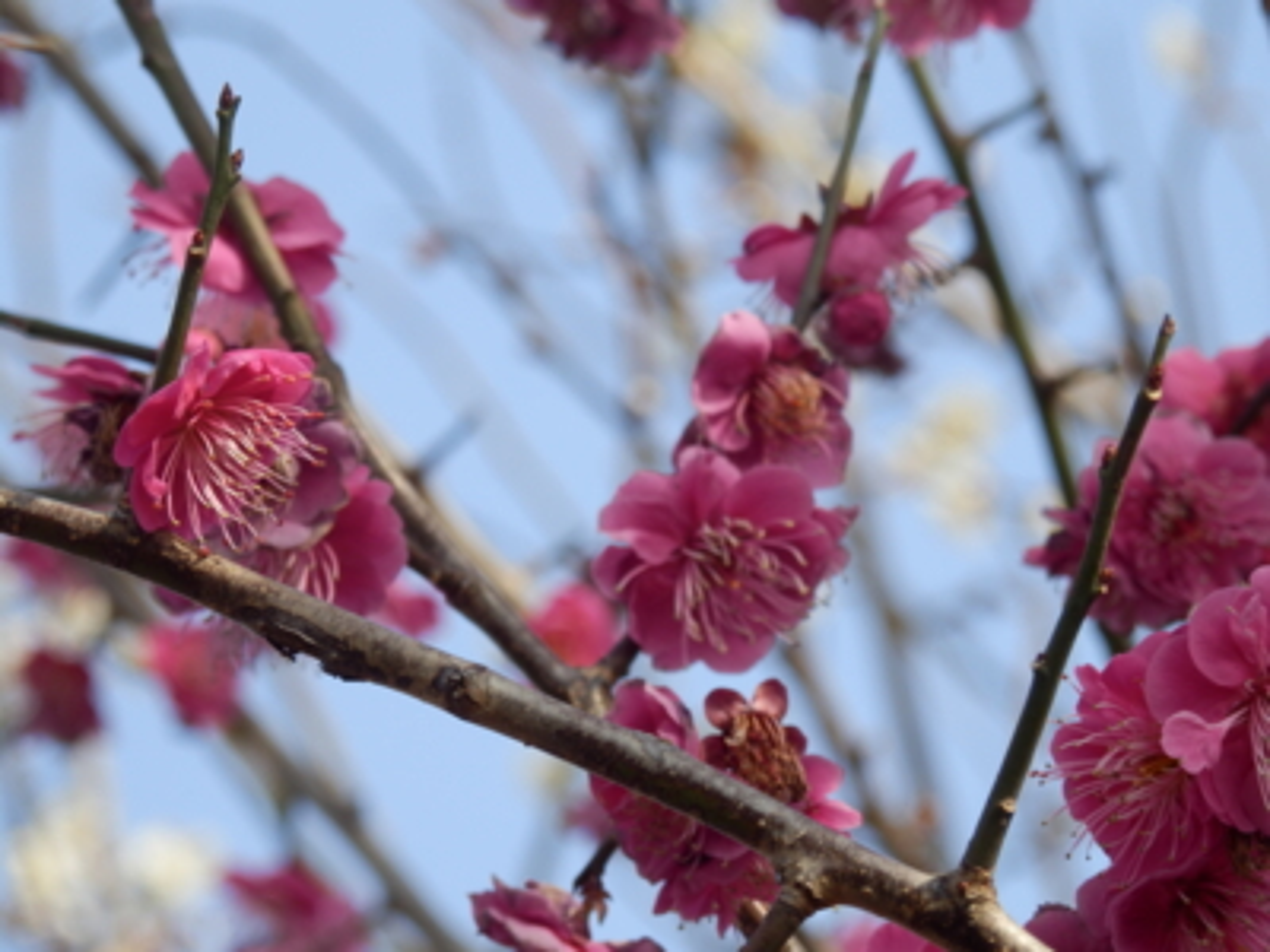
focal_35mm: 225
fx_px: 8255
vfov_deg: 6.6
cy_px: 476
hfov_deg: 8.8
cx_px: 635
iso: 80
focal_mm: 40.2
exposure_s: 1/200
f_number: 6.1
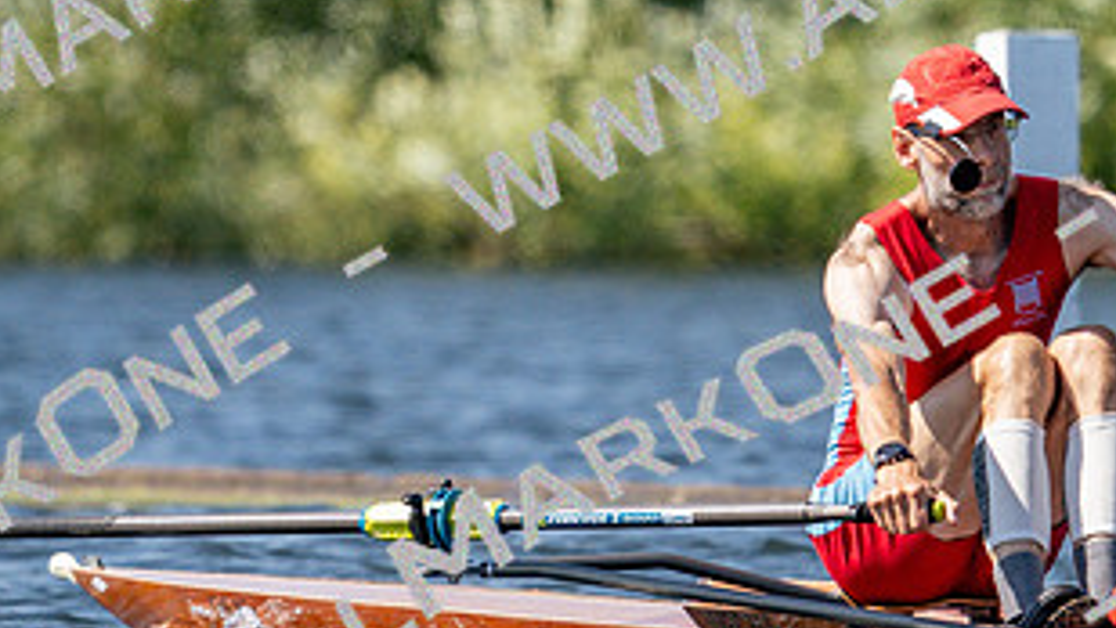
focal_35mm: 1333
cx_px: 892
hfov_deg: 1.6
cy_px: 244
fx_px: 39456
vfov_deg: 0.9
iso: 320
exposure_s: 1/2000
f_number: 6.3
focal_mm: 452
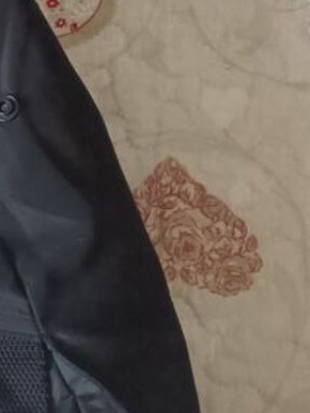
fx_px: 1111
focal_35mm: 93
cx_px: -216
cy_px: 104
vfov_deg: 20.9
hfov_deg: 14.3
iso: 1554
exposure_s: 1/100
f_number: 1.9
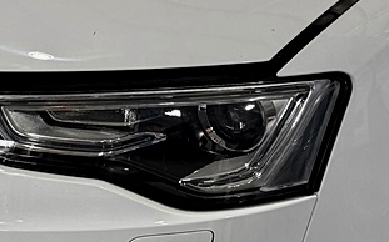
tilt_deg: -22.9
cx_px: 49
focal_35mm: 90
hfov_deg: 22.6
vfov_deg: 14.5
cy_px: 94
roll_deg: -2.1
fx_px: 954
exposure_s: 1/121
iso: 64
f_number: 1.78
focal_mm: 6.76
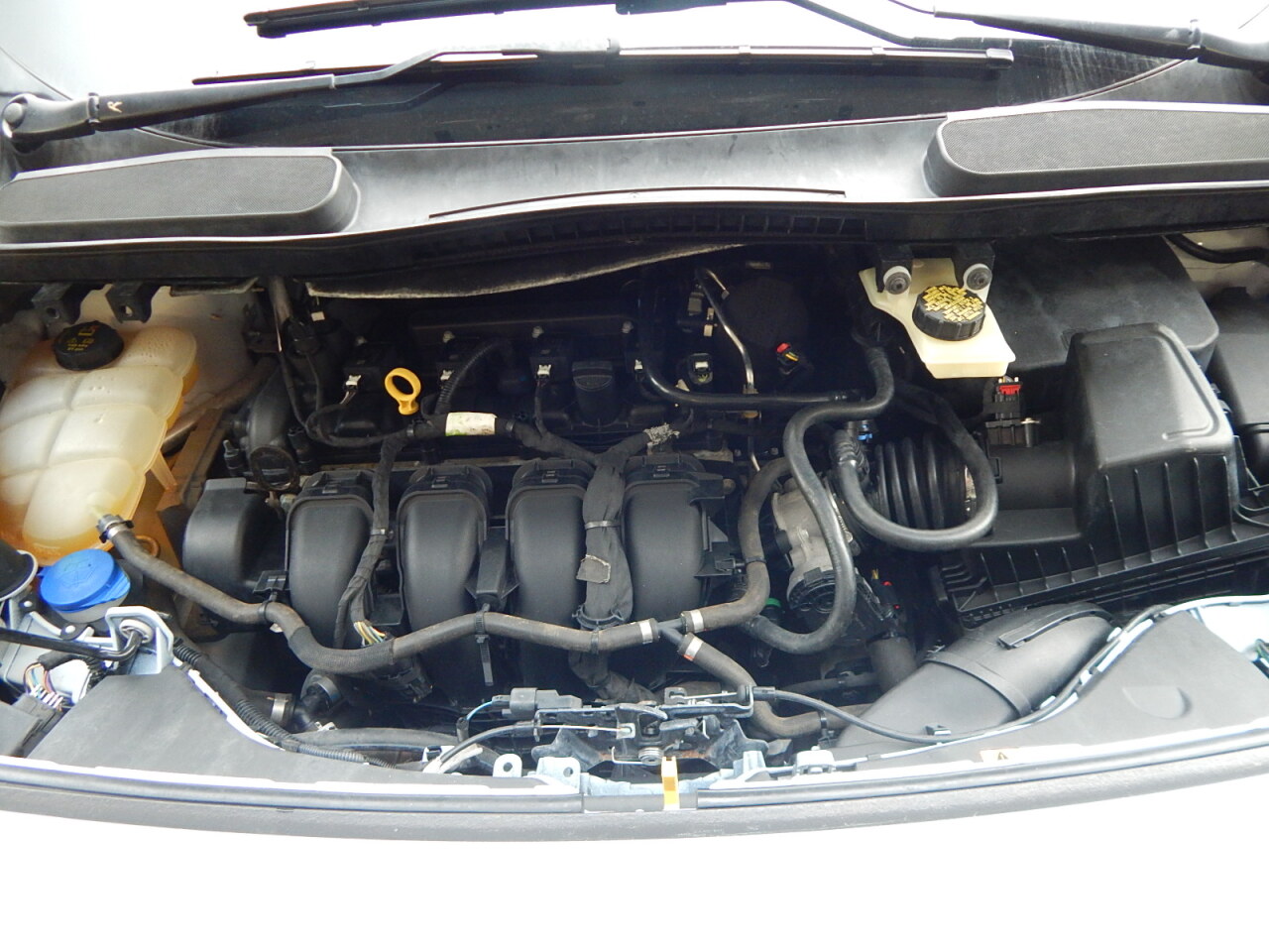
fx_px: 807
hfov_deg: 76.4
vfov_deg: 61.1
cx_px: 634
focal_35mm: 22
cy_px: 476
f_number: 3
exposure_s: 1/30
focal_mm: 4
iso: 280
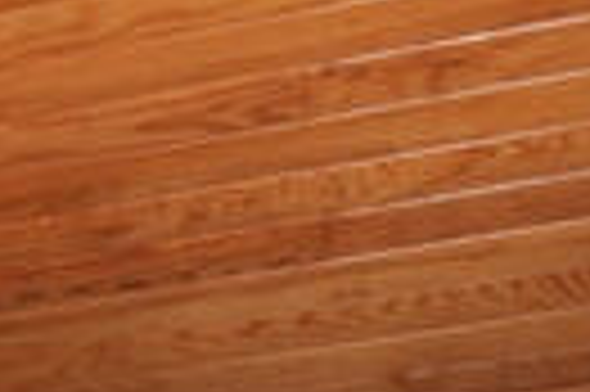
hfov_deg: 16.5
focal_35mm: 117
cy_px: 1338
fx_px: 1915
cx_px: -189
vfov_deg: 8.6
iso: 200
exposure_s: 1/125
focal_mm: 10
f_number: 5.6
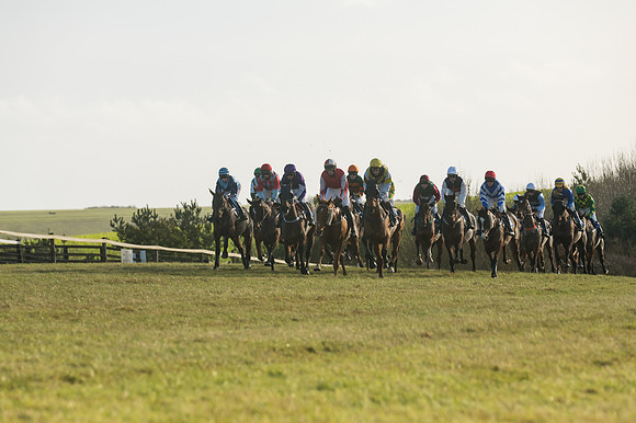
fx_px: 4239
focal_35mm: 240
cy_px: 212
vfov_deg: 5.7
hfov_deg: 8.6
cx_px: 318
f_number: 6.3
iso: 400
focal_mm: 240
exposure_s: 1/3200
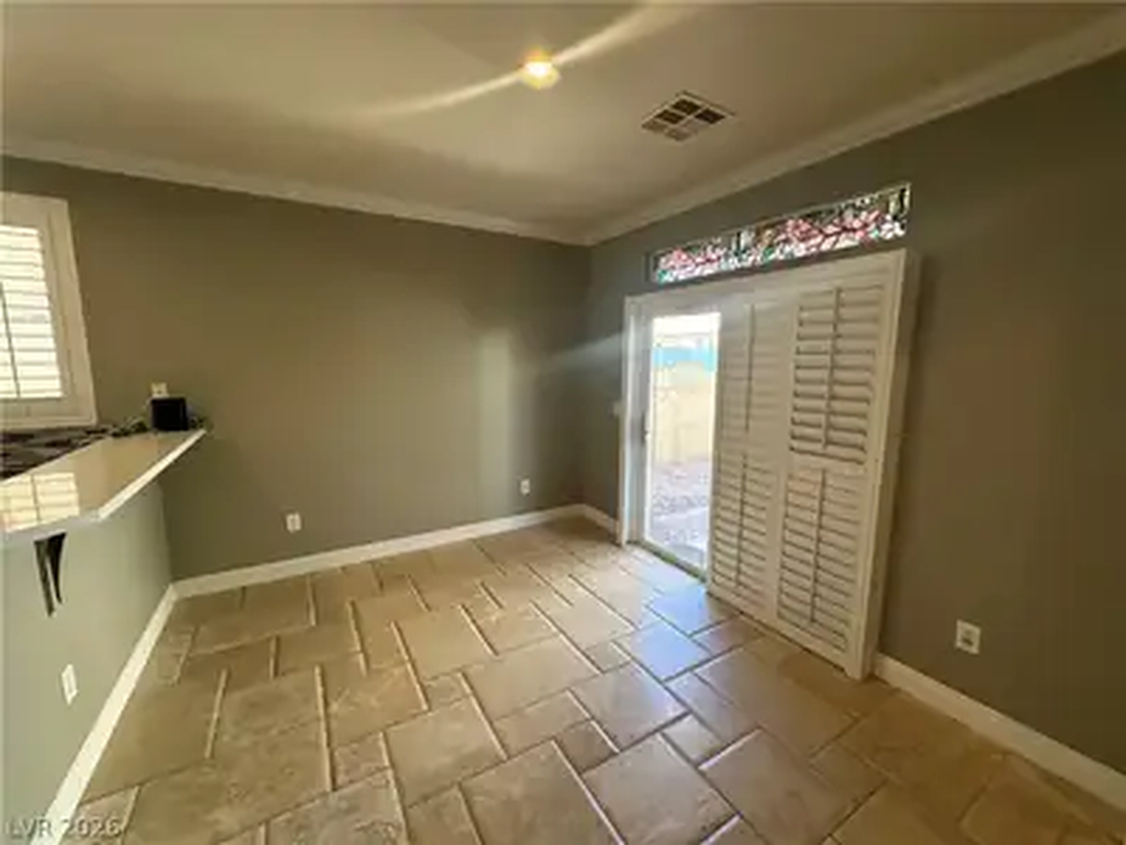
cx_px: 563
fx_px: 455
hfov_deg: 102.1
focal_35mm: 14
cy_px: 422
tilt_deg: -5.8
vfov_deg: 85.7
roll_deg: -0.7
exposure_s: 1/120
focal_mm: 2.22
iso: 160
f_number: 2.2
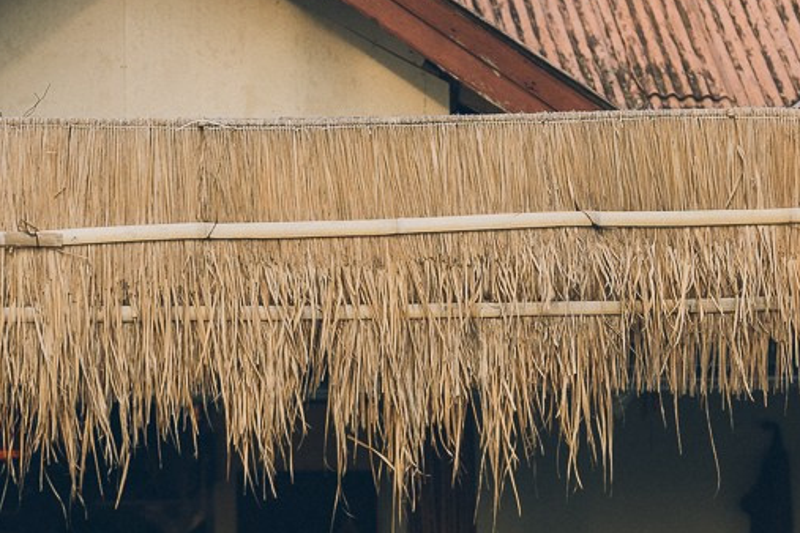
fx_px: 4644
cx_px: 135
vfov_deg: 6.5
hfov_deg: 9.8
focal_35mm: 209
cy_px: 551
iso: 100
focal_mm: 50
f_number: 2.8
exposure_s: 1/250
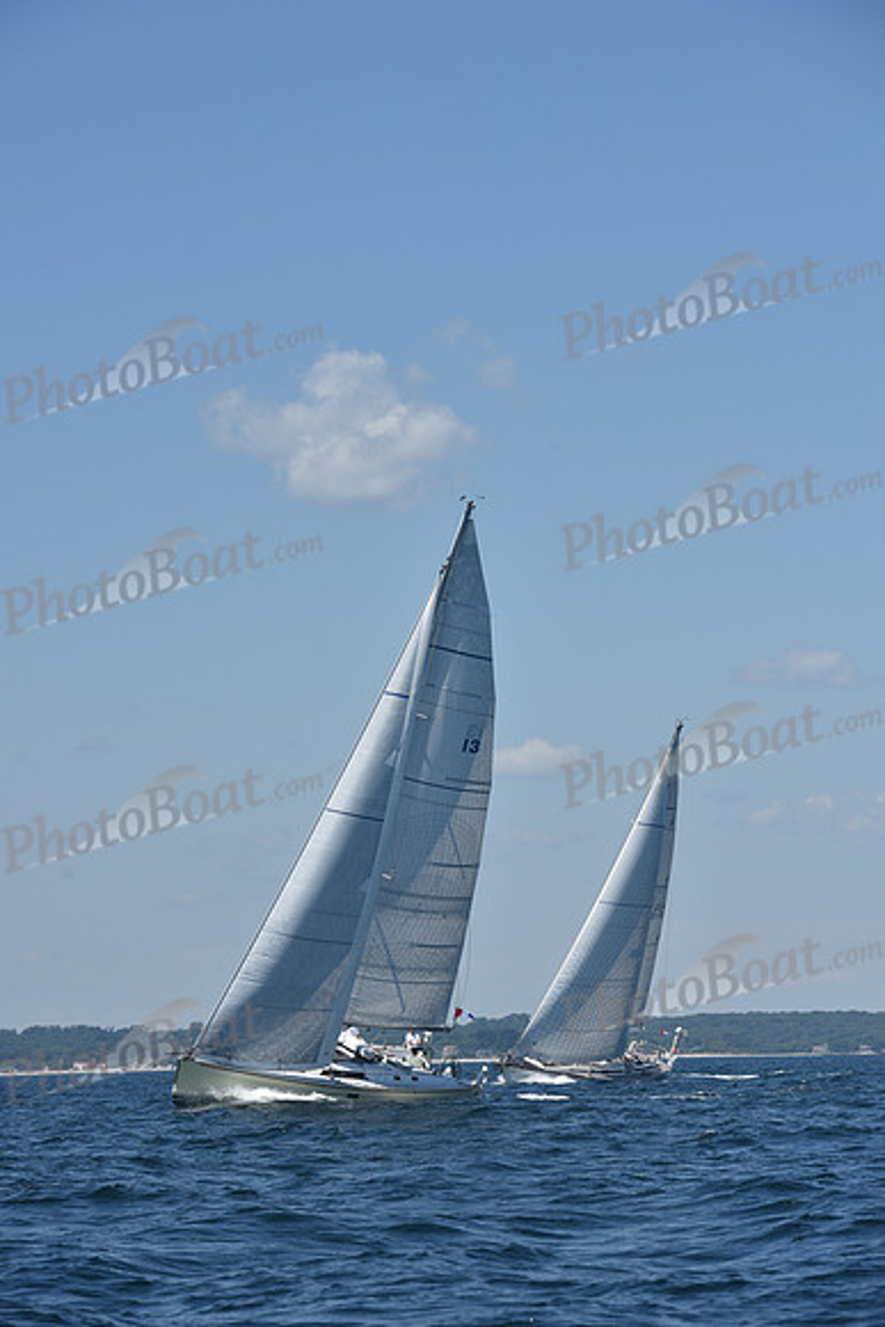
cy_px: 664
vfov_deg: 15.2
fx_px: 4975
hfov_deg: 10.2
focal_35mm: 135
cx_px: 442
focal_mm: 135
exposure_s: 1/1000
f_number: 8
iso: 200
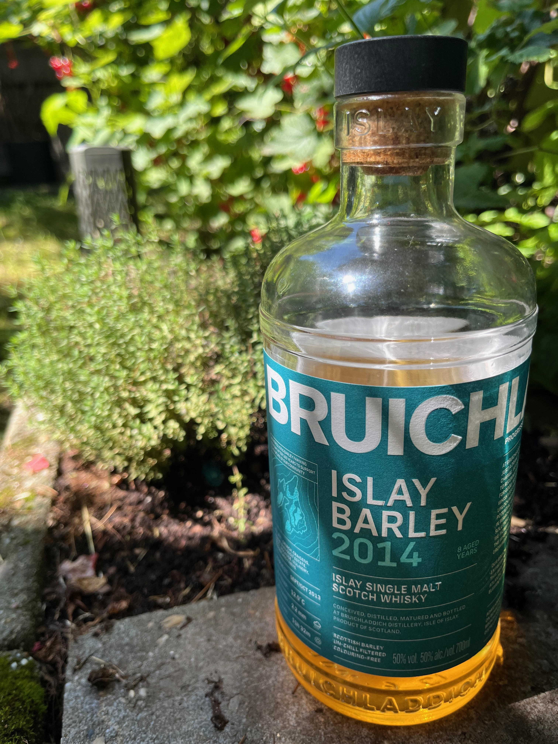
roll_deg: +2.3
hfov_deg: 53.1
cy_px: 372
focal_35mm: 26
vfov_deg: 67.3
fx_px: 559
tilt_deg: -22.6
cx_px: 279
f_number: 1.6
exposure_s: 1/555
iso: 50
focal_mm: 5.1
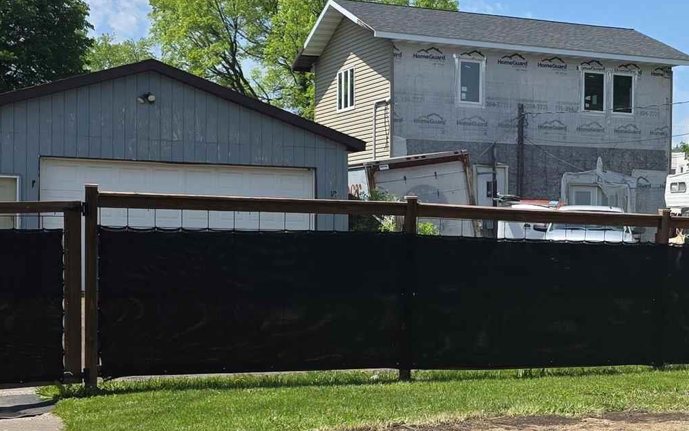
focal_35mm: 74
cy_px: 266
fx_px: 1390
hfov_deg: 26.5
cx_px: 679
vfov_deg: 17.6
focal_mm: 6.3
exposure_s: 1/5447
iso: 80
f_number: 1.7
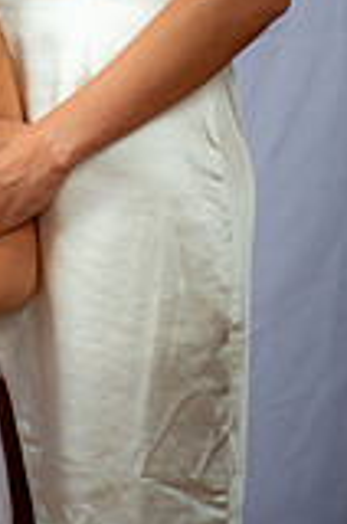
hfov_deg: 6.9
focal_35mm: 197
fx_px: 2860
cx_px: -64
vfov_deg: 10.2
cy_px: -200
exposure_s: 1/200
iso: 250
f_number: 5.6
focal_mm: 70
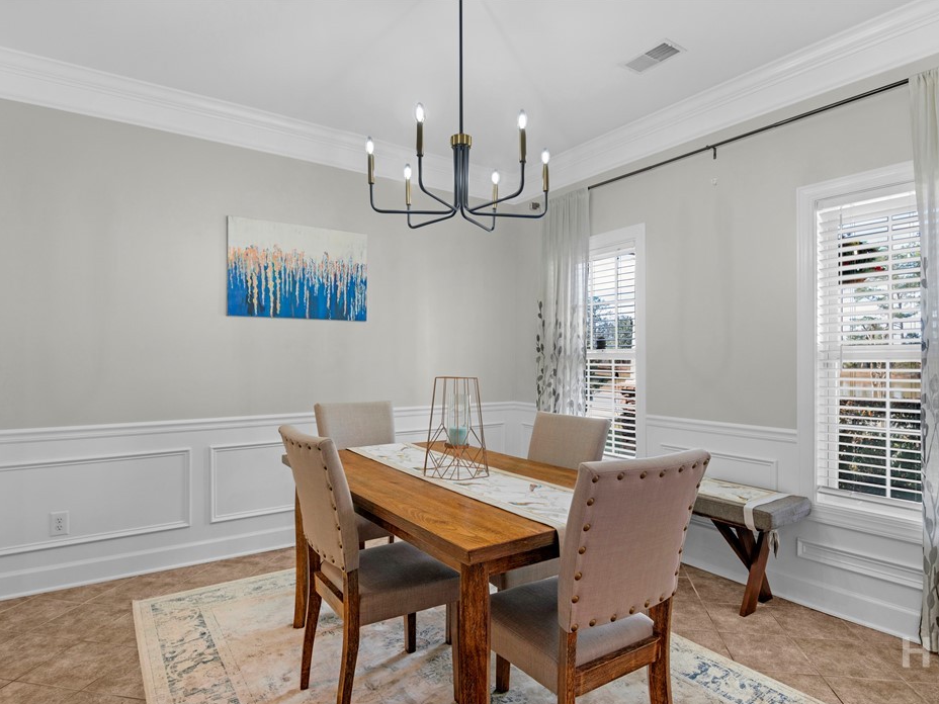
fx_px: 504
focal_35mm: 19
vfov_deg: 69.9
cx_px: 484
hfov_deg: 86.0
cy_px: 363
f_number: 7.1
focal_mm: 11
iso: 100
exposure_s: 1/3.33
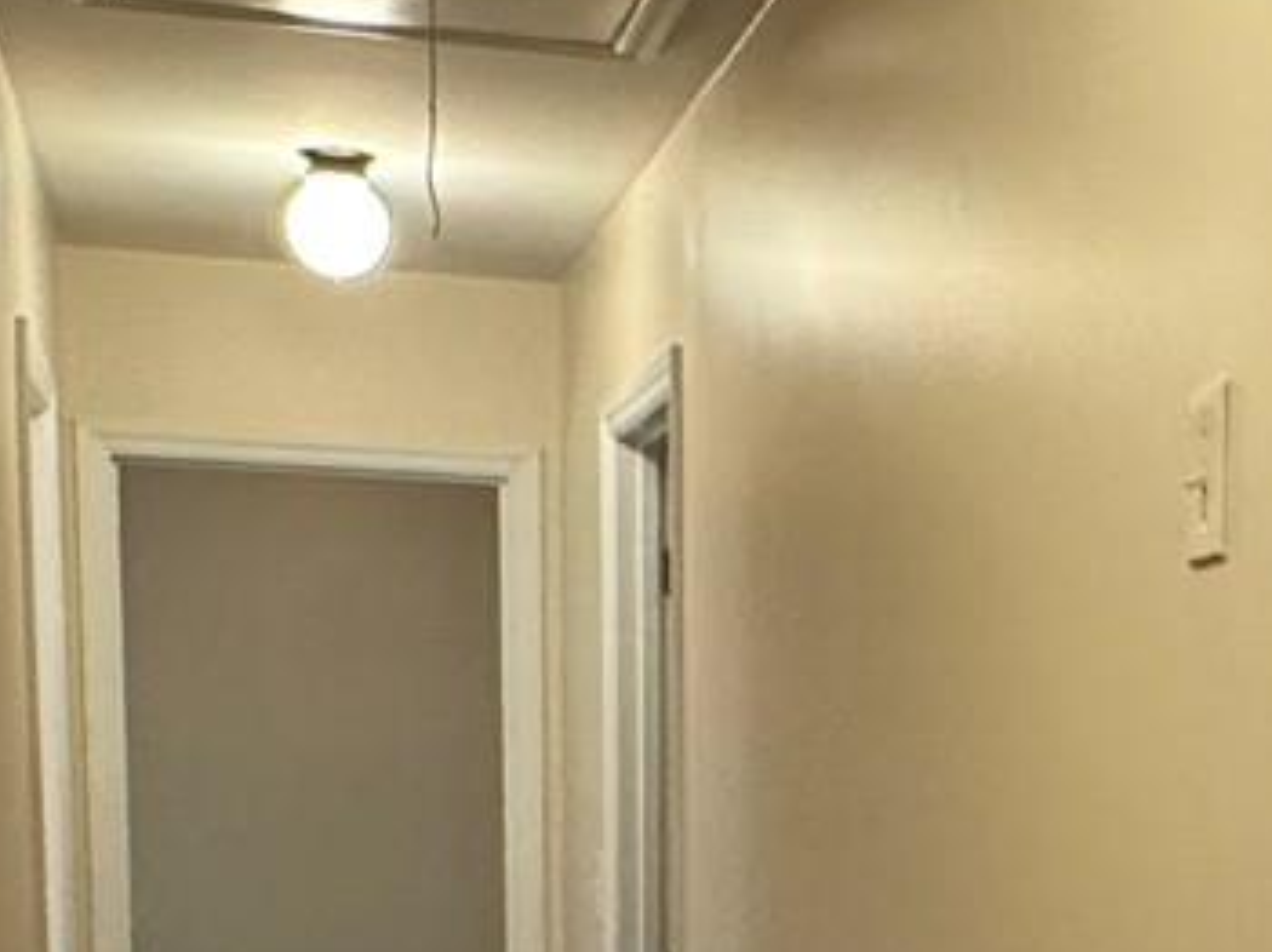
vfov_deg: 17.0
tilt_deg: -8.4
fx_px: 3011
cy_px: 1228
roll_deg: -0.9
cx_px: 1265
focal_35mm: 82
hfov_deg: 22.9
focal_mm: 2.22
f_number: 2.2
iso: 250
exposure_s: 1/60
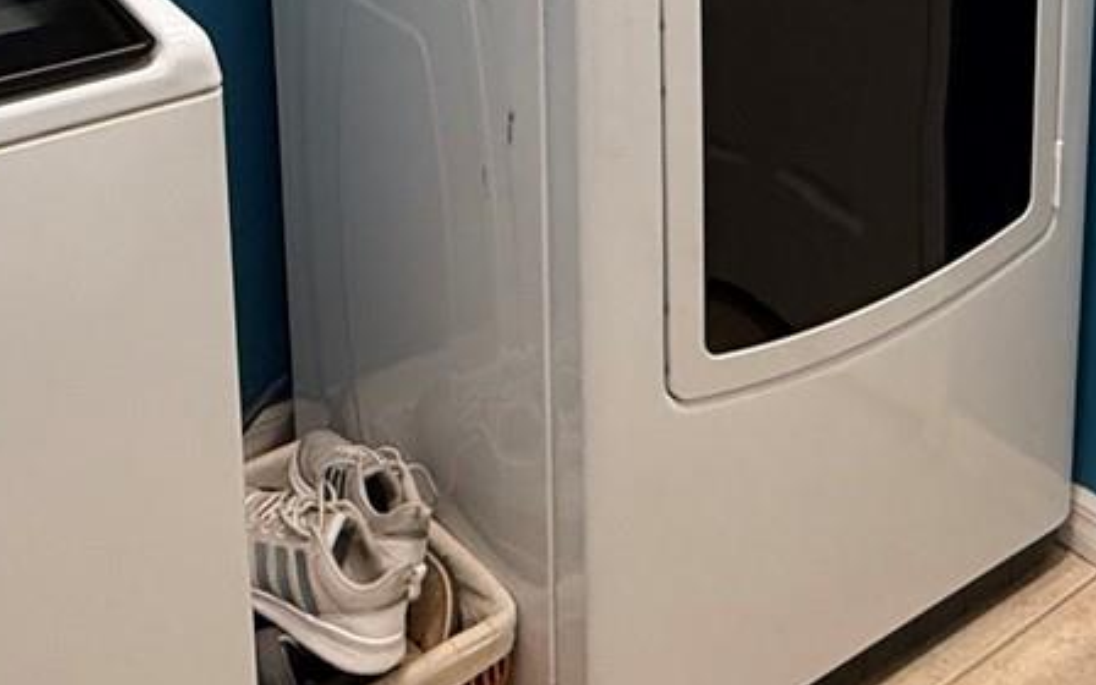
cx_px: 634
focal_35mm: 53
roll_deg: +0.0
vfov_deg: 21.8
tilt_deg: -11.7
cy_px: -228
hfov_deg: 38.1
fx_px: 1583
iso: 250
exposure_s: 1/120
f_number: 2.2
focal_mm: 2.22
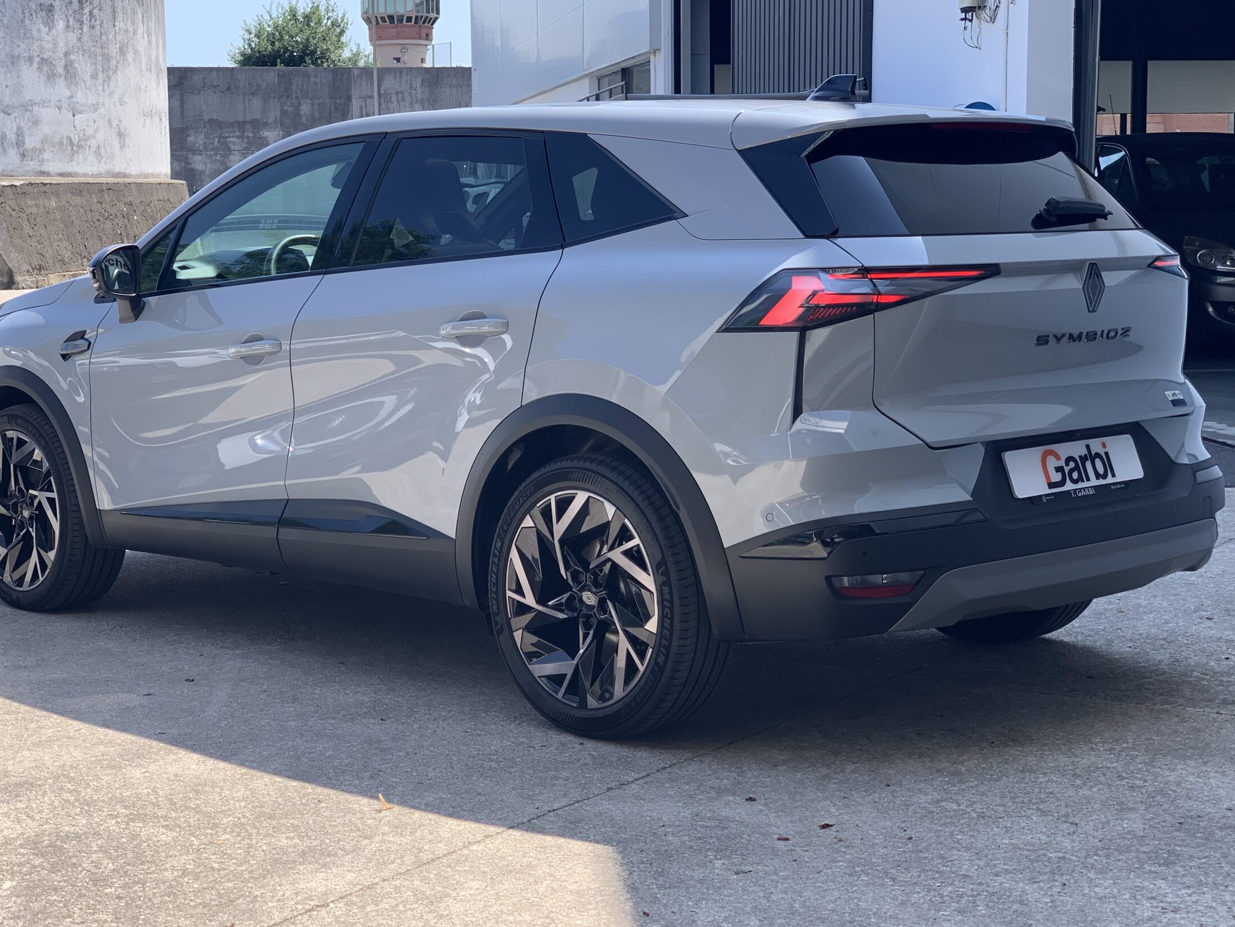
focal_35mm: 61
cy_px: 418
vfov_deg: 24.0
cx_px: 569
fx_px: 2177
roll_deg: -0.8
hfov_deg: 31.7
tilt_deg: -5.1
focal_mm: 6
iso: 16
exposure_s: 1/291
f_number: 2.4
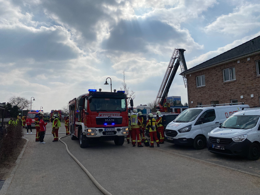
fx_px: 195
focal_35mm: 26
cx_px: 130
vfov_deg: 53.1
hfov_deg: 67.3
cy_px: 98
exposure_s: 1/10417
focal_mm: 4.25
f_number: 1.8
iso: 32
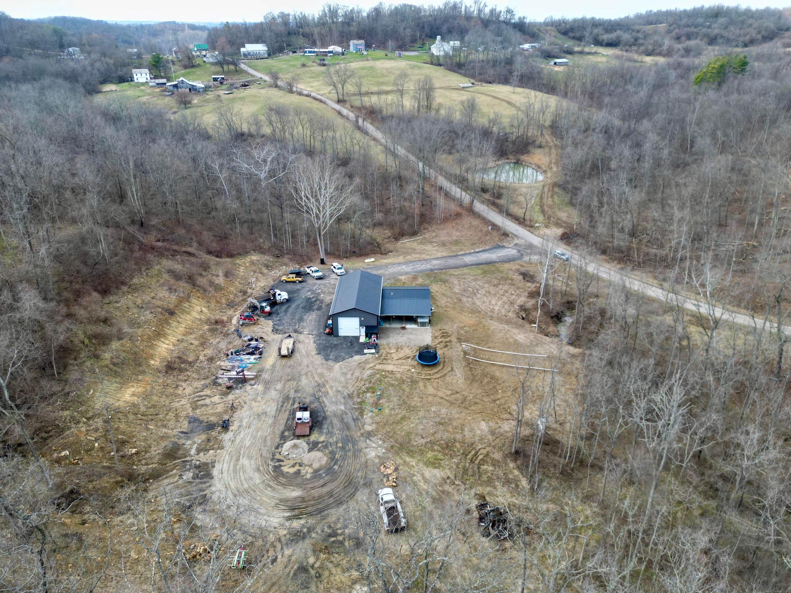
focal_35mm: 24
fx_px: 548
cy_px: 296
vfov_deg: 56.8
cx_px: 396
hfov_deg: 71.6
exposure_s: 1/725
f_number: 1.7
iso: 100
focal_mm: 6.72
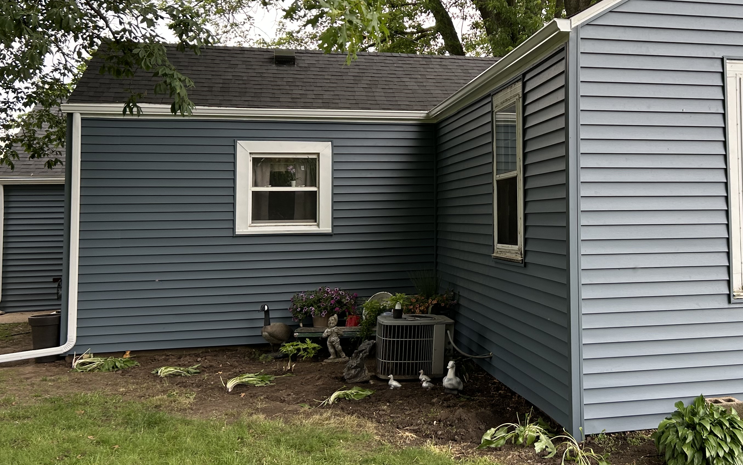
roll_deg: +1.5
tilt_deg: +5.7
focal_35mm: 41
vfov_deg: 31.1
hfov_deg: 47.0
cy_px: 178
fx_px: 830
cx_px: 526
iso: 50
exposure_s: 1/567
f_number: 1.5
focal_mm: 5.7
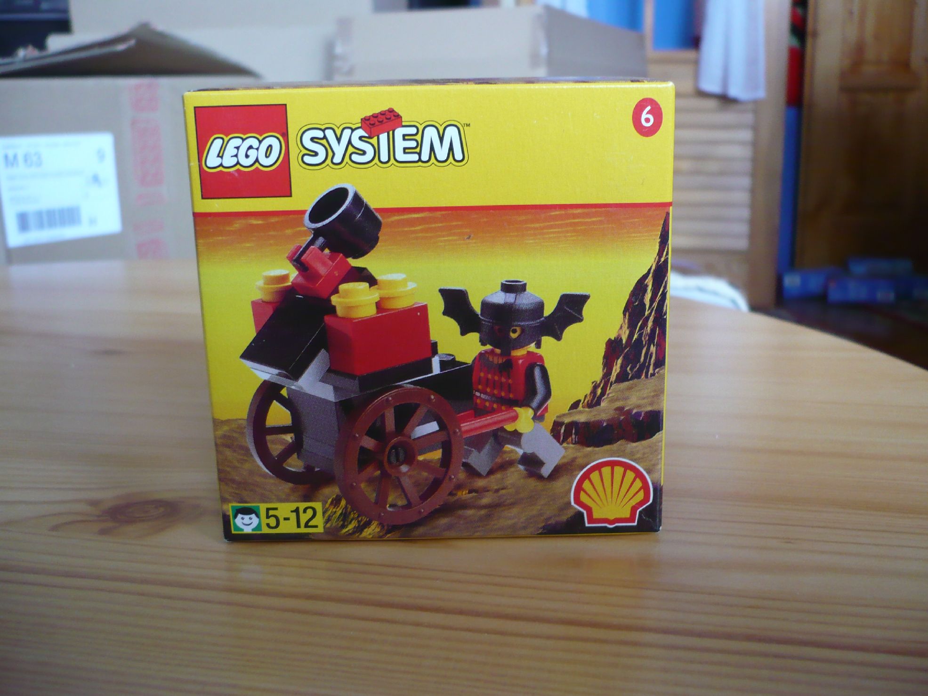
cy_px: 348
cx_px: 464
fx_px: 938
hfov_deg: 52.6
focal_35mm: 35
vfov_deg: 40.7
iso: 200
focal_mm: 5.8
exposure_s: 1/30
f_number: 2.8
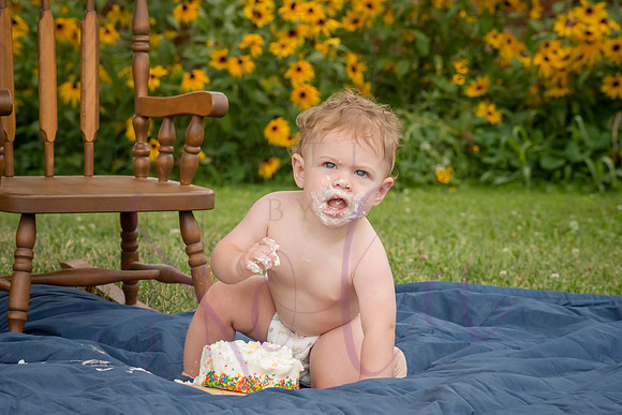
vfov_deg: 10.5
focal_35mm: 130
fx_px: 2249
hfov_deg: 15.7
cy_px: 198
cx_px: 308
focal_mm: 120
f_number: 9
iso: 500
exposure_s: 1/320
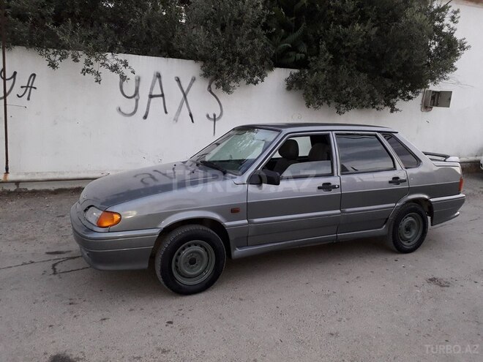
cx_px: 242
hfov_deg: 65.3
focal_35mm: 27
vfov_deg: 51.4
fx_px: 377
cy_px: 181
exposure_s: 1/50
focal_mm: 3.6
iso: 200
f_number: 1.9
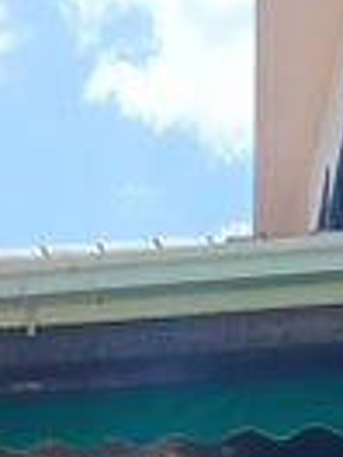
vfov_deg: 18.4
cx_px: -42
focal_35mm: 87
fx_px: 1149
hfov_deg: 16.4
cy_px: 786
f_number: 1.7
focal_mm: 5.24
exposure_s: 1/483
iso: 50
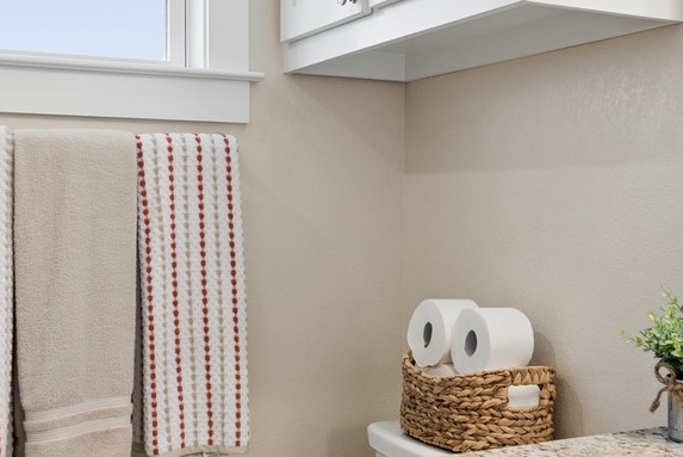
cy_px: 206
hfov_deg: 39.6
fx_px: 949
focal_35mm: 50
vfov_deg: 27.0
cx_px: 364
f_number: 8
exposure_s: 1/50
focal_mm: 14
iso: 400
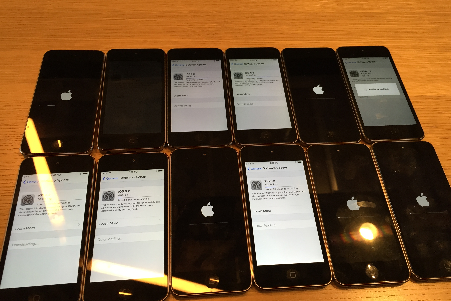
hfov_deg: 60.3
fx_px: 388
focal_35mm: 31
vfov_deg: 42.3
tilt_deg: -56.5
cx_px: 231
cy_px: 155
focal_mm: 4.15
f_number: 2.2
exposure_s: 1/30
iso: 64
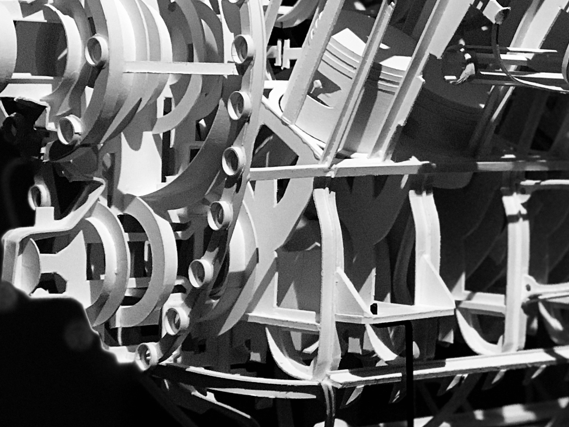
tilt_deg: -1.1
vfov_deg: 10.8
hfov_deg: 14.3
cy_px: 143
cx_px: 439
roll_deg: +0.8
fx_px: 2252
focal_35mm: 137
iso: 320
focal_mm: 6.6
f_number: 2.8
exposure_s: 1/50
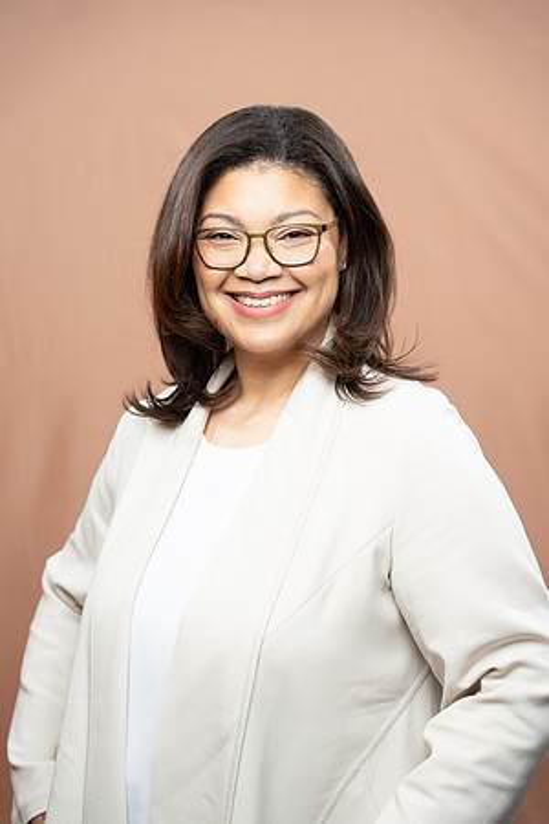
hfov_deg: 17.9
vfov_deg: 26.7
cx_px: 274
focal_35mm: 76
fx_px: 1738
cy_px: 412
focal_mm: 76
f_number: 4
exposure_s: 1/160
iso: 320
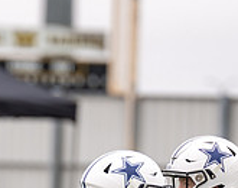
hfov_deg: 2.4
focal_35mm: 812
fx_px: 5686
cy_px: 279
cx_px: -52
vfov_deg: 1.9
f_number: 3.5
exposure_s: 1/1250
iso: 250
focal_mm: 200
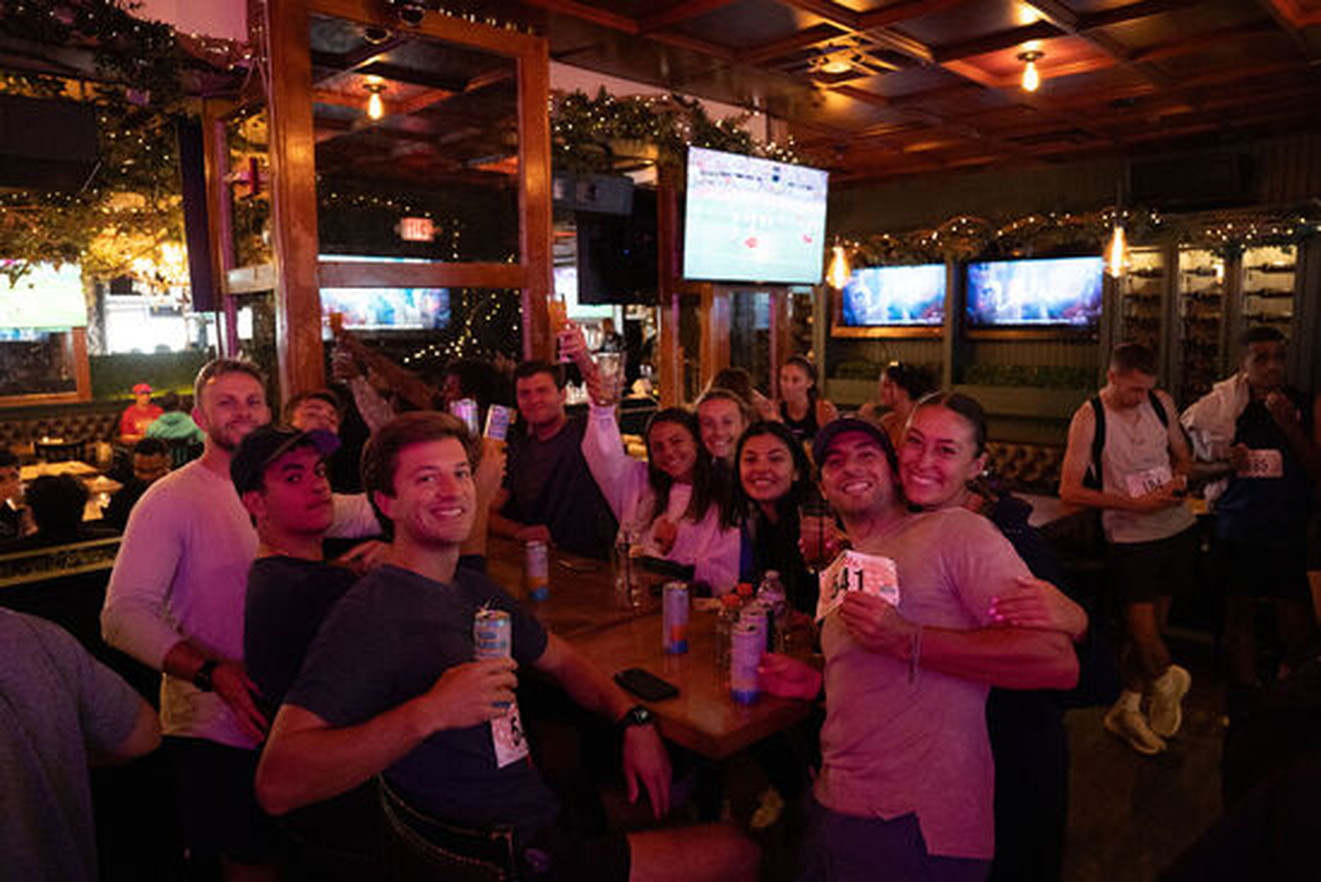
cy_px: 441
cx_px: 660
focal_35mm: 24
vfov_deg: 53.2
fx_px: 881
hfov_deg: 73.7
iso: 12800
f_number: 3.5
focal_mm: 24
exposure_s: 1/160
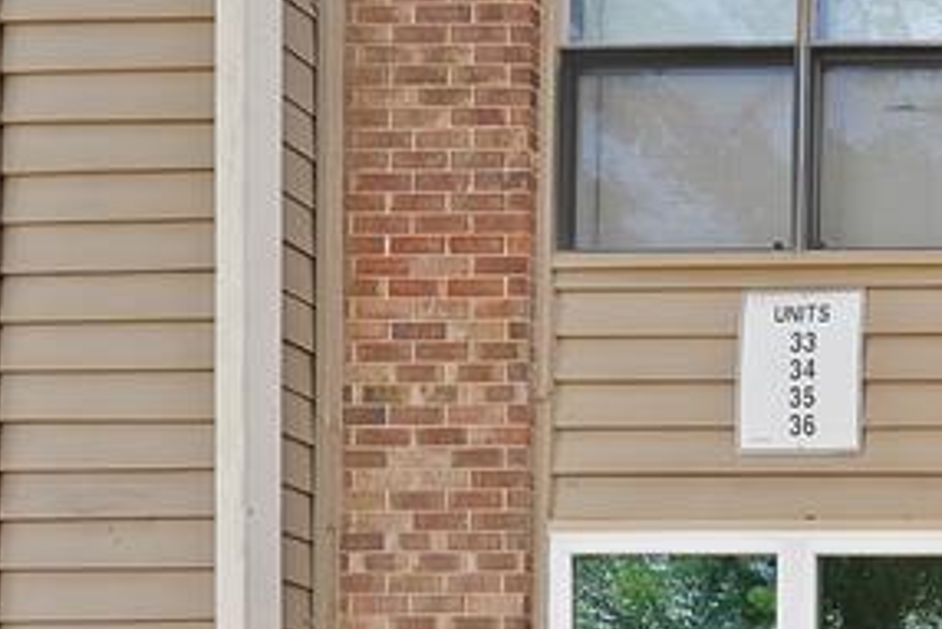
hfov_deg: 23.8
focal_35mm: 43
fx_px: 1126
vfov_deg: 24.4
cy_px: 939
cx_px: 1637
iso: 640
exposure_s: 1/30
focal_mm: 12
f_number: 9
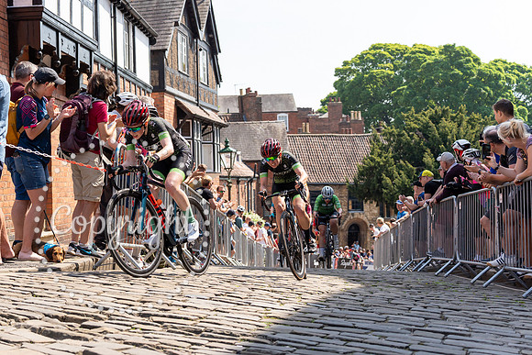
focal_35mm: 56
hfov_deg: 35.2
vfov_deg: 24.3
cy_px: 173
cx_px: 142
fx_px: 823
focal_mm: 38
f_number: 3.5
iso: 160
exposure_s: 1/2500
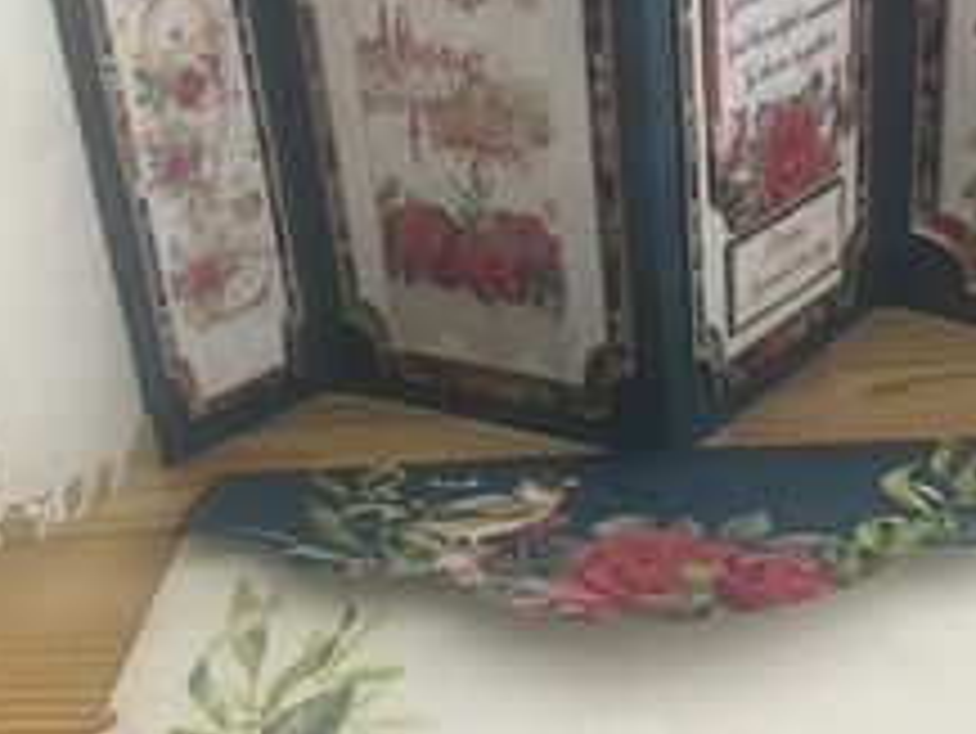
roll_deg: +3.2
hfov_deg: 32.7
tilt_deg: -27.8
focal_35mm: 58
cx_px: 697
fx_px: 1636
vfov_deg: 25.3
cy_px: 381
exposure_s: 1/14
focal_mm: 3.99
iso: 100
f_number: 1.8
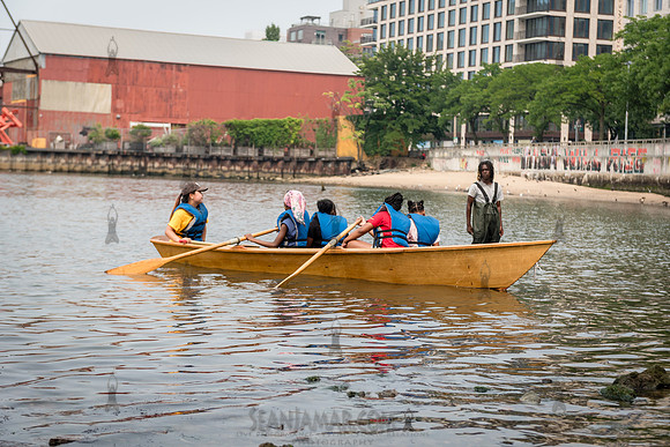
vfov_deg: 19.5
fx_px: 1303
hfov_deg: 28.8
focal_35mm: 70
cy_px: 224
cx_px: 335
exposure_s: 1/1000
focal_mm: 70
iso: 200
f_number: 4
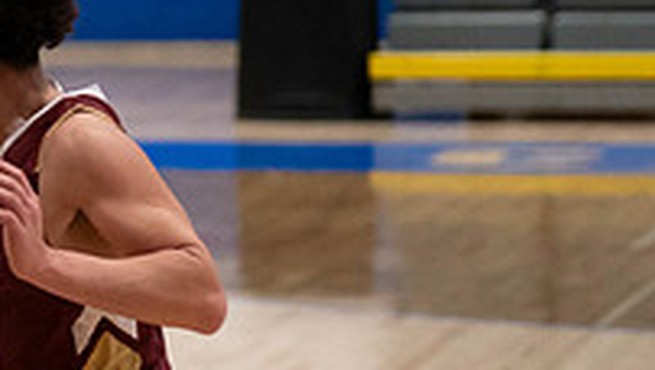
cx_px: -417
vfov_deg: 2.8
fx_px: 7613
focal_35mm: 438
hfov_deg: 4.9
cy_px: 330
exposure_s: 1/1000
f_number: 2.8
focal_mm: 107
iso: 3200
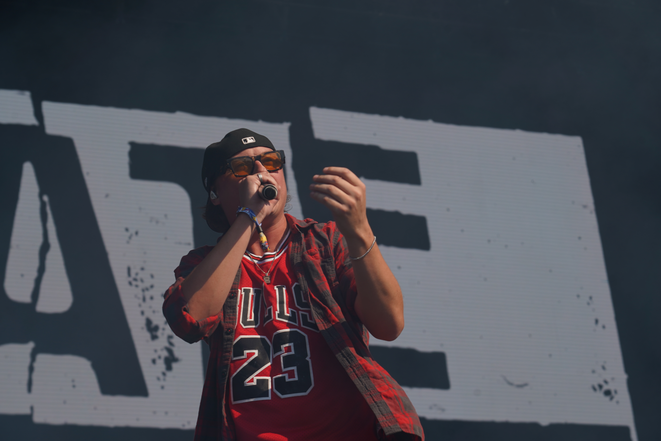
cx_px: 330
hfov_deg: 19.5
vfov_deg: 13.0
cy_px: 220
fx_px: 1928
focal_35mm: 105
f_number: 8
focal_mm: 105
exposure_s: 1/400
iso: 100
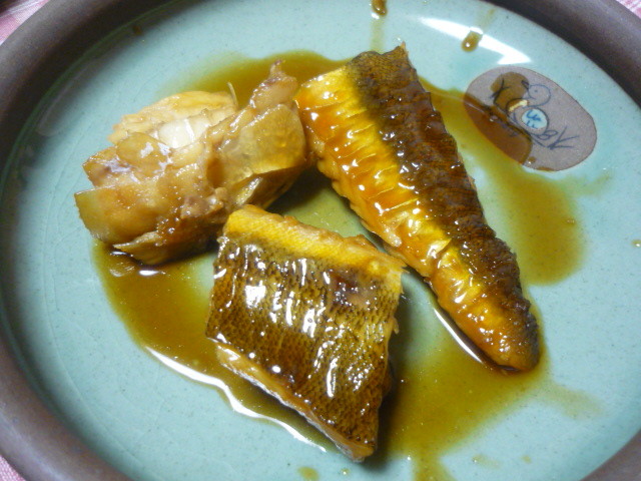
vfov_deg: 42.9
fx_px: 611
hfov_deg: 55.4
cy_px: 240
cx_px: 320
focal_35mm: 33
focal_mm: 5.5
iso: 400
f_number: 2.8
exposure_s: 1/25
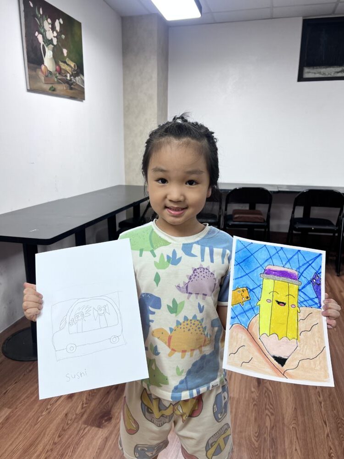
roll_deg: -1.4
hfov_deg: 53.1
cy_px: 230
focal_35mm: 26
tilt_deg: -13.5
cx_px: 172
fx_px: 345
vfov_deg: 67.3
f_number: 1.5
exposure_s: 1/100
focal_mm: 5.7
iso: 50
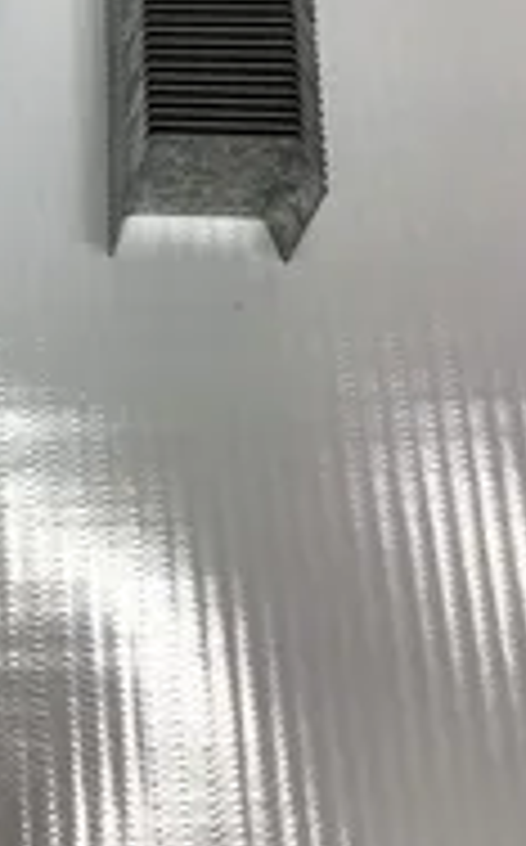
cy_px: 99
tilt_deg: -69.2
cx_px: -121
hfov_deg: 17.6
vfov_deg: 28.4
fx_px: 1610
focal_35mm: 70
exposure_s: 1/316
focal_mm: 3.3
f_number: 2.4
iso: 25
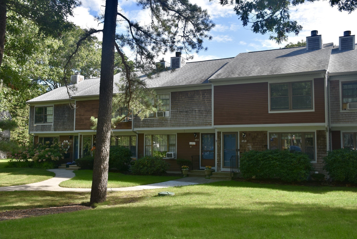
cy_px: 120
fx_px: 342
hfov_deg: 55.1
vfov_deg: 38.4
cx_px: 178
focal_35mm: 34
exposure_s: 1/250
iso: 100
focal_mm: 23
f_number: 4.5
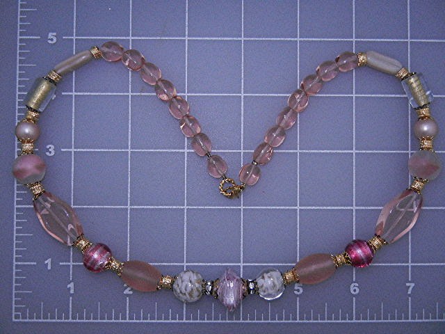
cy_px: 167
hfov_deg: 54.0
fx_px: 437
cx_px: 222
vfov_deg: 41.8
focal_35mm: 34
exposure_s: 1/30
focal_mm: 6.2
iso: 800
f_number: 7.2
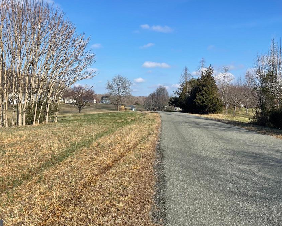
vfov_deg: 47.1
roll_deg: -0.6
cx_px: 133
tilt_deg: +0.6
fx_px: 259
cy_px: 104
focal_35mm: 31
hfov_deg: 57.1
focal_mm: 5.1
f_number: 1.6
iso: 32
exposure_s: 1/3663
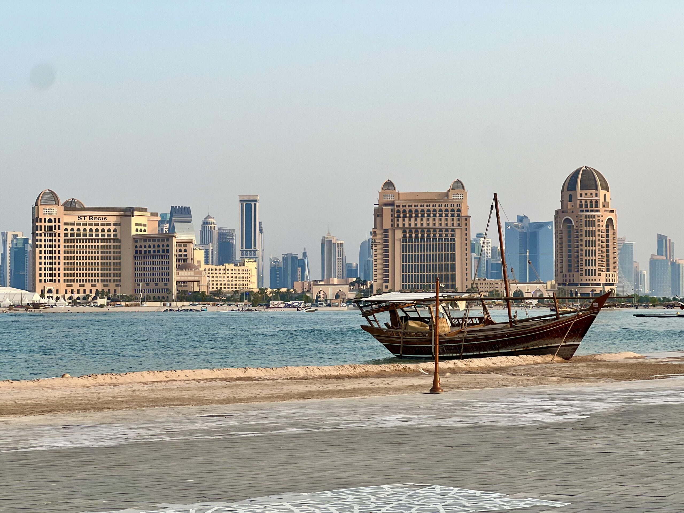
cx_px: 342
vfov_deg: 19.1
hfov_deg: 25.3
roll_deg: +0.2
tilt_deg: +2.5
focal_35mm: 77
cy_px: 256
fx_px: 1521
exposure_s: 1/316
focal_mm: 9
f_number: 2.8
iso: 32
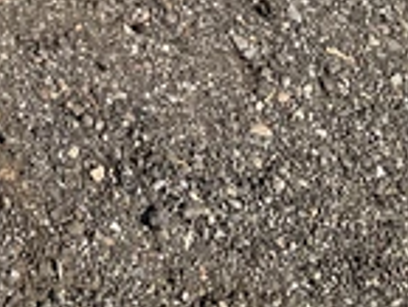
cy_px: -37
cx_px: -82
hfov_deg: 22.5
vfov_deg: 17.8
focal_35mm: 80
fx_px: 944
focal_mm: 3
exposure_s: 1/1311
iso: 25
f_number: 1.8
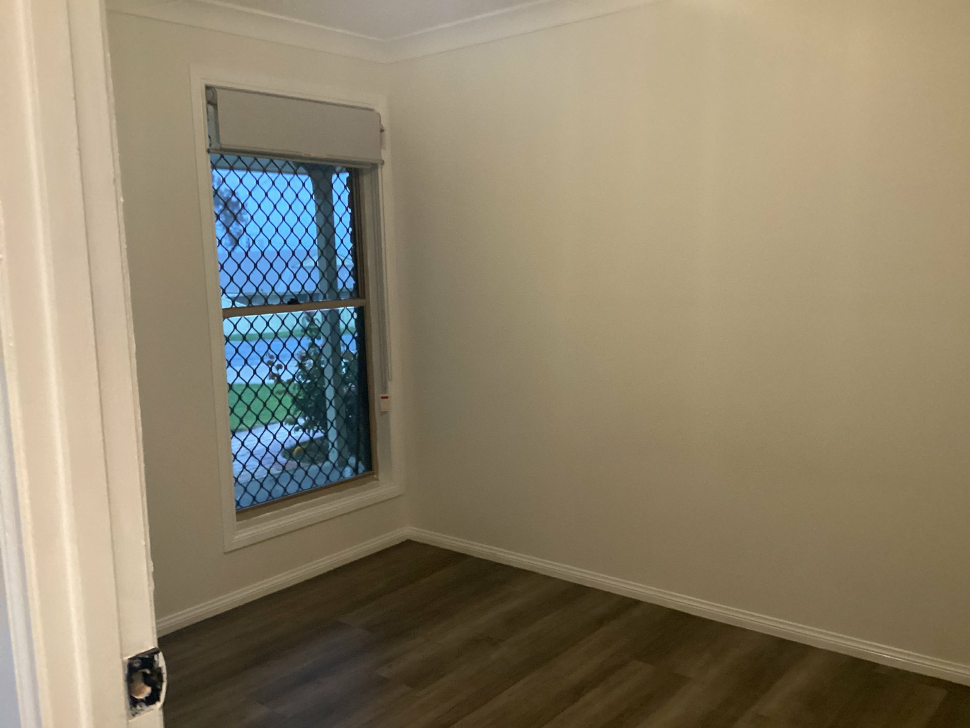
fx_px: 869
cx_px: 485
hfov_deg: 58.4
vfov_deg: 45.4
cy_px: 364
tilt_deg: -7.5
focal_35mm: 31
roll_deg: +1.7
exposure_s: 1/33
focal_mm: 3.3
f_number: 2.4
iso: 400
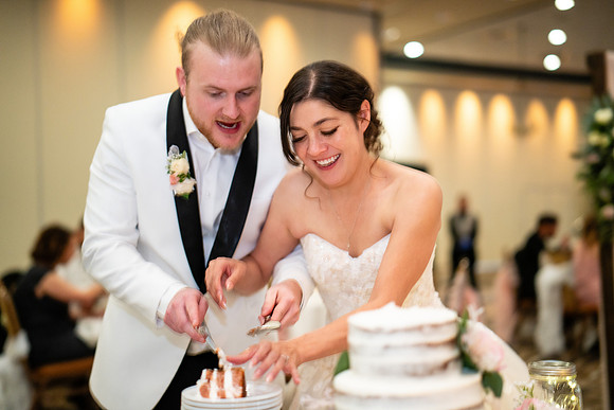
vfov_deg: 27.0
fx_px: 853
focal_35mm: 50
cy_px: 205
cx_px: 307
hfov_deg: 39.6
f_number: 1.4
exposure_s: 1/100
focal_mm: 50
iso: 800
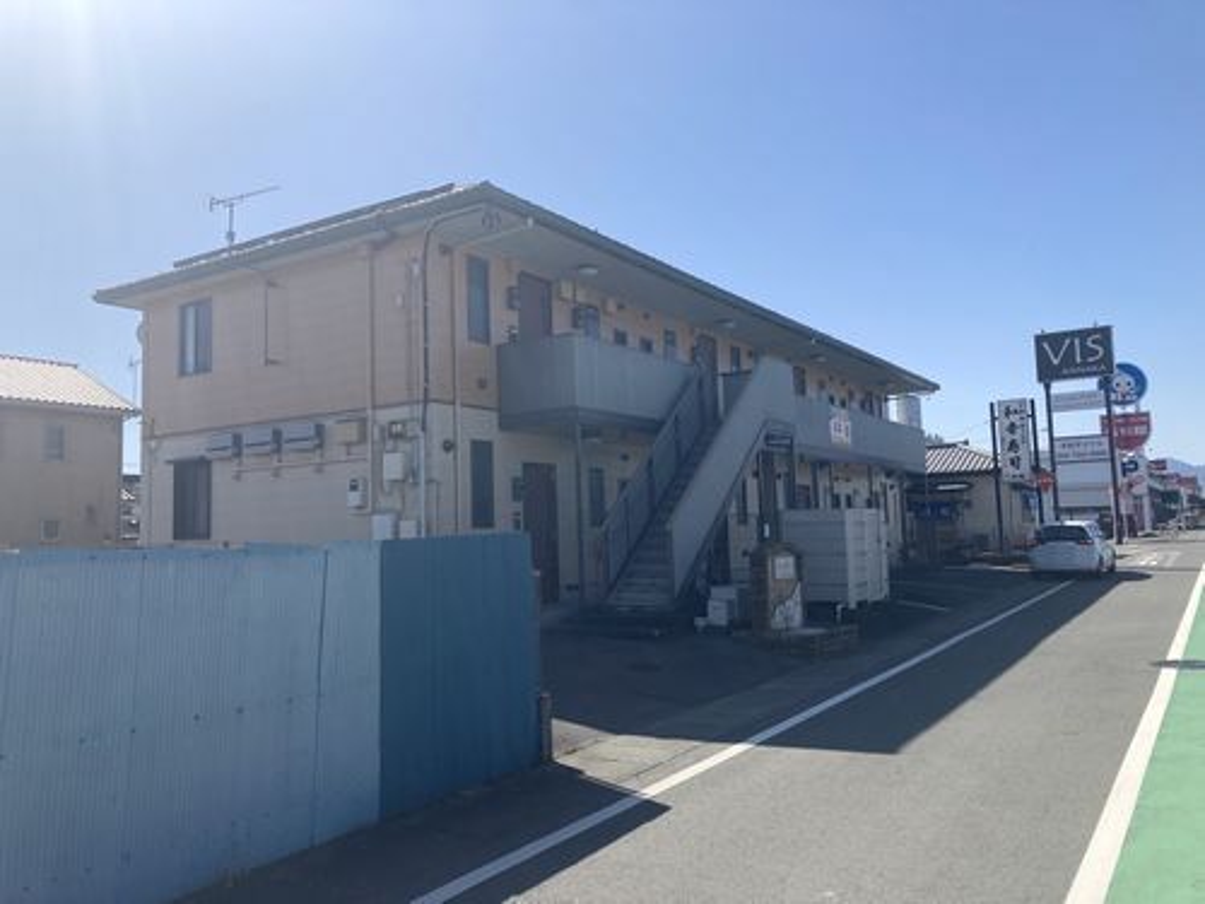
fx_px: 975
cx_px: 602
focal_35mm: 28
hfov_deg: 63.4
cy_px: 452
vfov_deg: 49.7
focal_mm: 3.99
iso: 20
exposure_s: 1/2703
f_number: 1.8
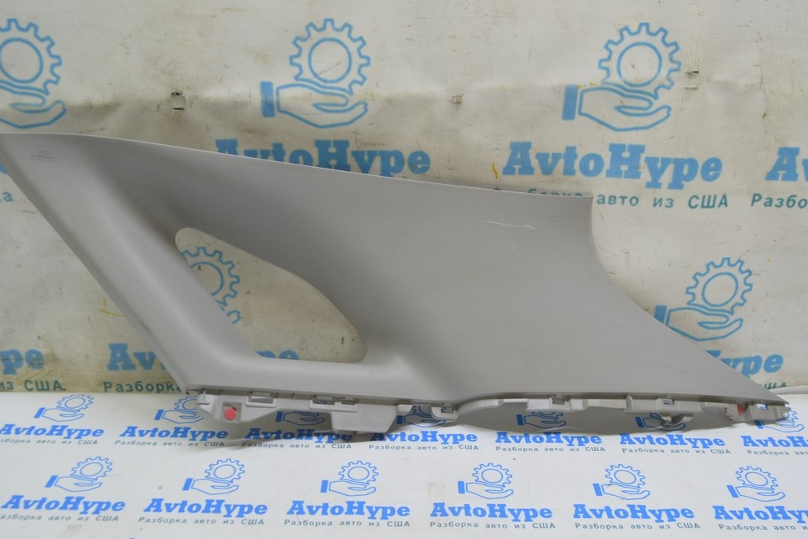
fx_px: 763
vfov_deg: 38.9
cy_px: 263
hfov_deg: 55.8
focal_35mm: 34
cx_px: 399
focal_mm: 22
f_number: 5.6
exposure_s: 1/20
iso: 400
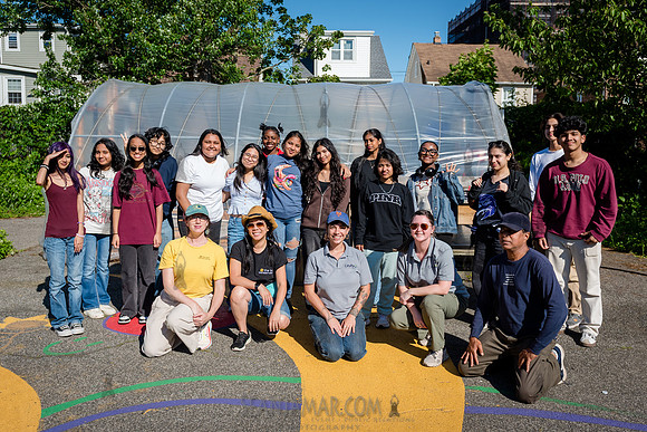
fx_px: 561
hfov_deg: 59.9
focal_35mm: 31
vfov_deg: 42.1
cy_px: 198
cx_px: 312
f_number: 4
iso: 200
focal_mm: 24
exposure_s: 1/1600
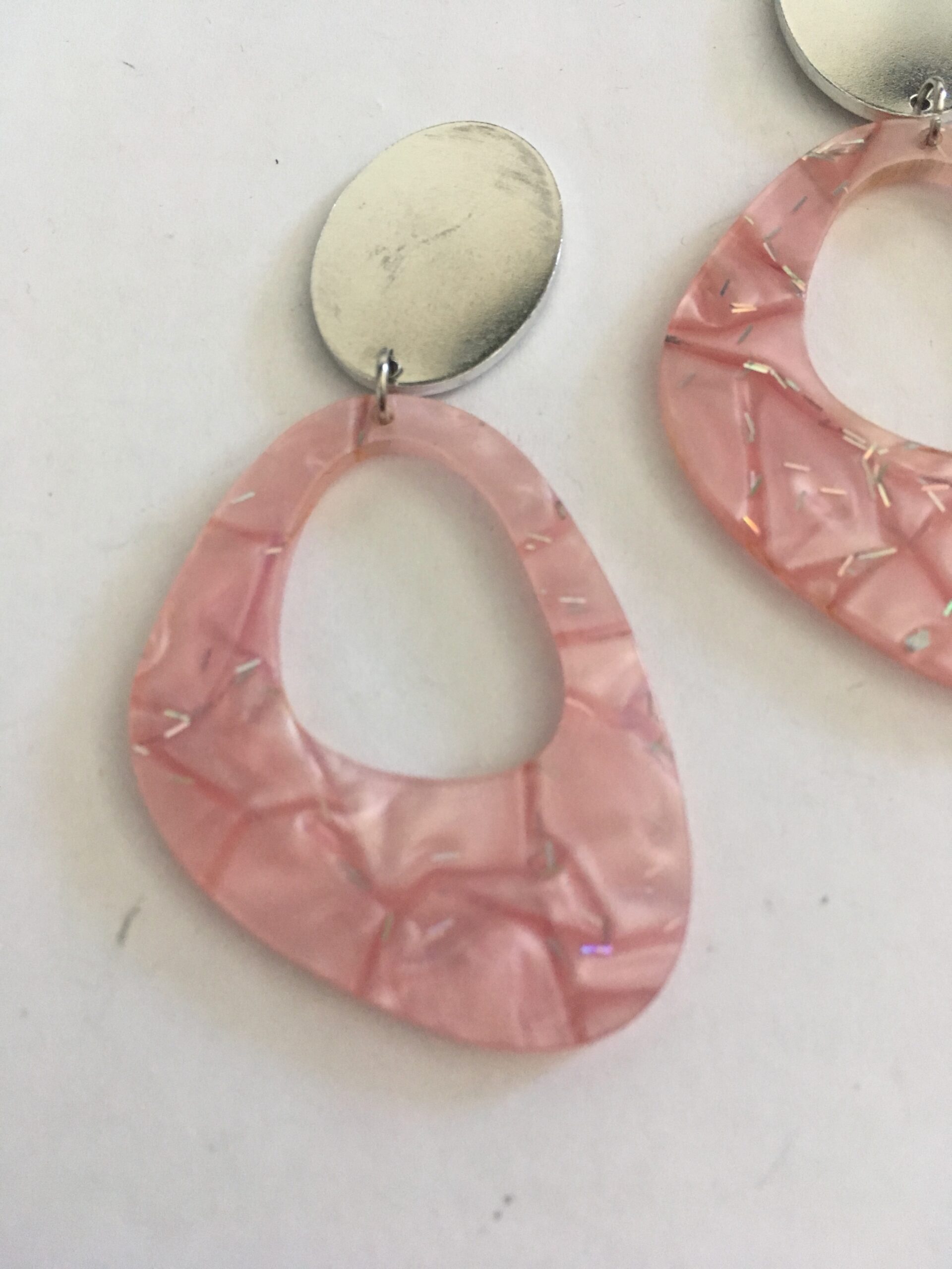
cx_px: 476
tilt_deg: -71.5
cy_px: 634
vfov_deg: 61.7
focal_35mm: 29
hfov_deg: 48.2
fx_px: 1063
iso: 200
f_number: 2.2
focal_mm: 4.15
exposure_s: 1/33
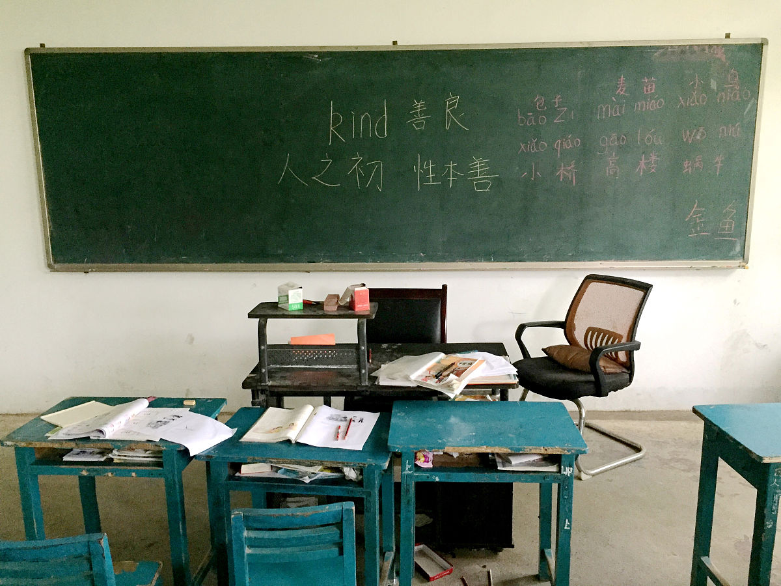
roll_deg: +0.0
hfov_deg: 61.7
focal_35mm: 29
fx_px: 654
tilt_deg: -10.6
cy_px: 293
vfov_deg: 48.2
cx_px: 390
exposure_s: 1/17
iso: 250
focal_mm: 4.15
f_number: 2.2
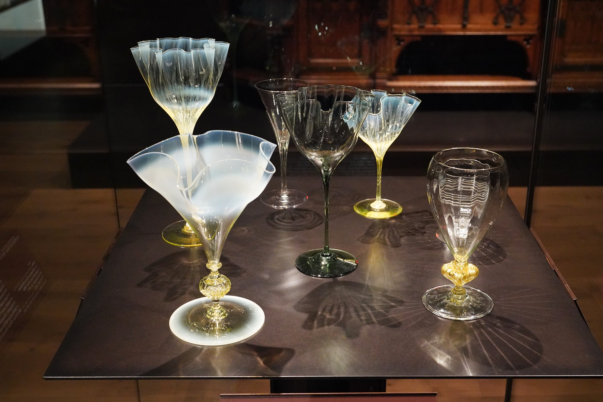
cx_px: 302
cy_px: 201
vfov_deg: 36.0
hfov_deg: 51.9
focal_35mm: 37
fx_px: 620
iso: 8000
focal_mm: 37
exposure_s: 1/100
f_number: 5.6
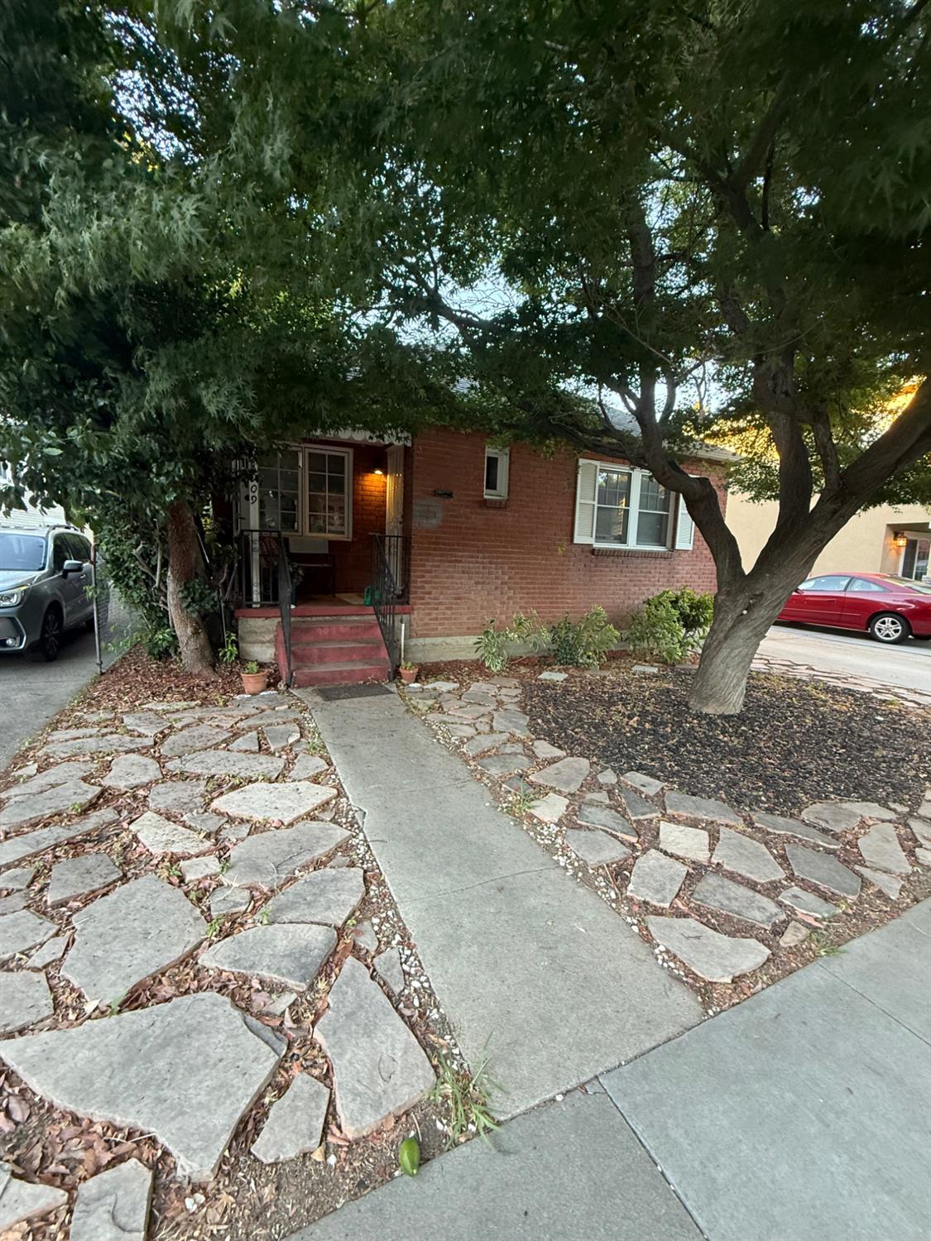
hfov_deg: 85.7
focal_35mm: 14
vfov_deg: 102.1
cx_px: 466
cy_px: 620
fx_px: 502
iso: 320
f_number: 2.2
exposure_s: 1/99
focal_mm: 2.22
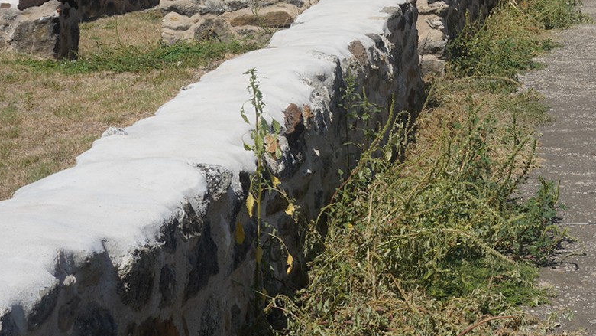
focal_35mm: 94
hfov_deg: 20.8
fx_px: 1486
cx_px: 757
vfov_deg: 12.5
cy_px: -85
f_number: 18
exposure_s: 1/100
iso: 100
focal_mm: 35
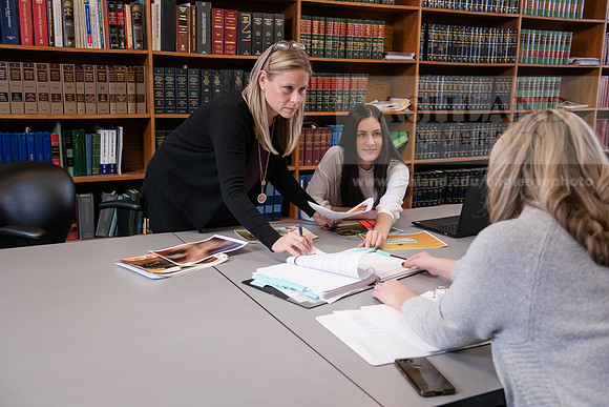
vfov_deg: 36.9
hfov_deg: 53.1
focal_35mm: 36
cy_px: 204
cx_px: 304
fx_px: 609
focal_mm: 36
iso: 1600
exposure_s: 1/125
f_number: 5
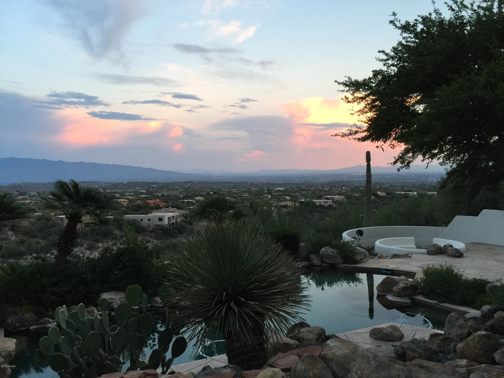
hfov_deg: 61.7
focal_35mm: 29
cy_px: 189
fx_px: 422
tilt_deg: -1.1
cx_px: 252
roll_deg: +0.6
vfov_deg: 48.2
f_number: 2.2
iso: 40
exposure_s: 1/30
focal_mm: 4.15
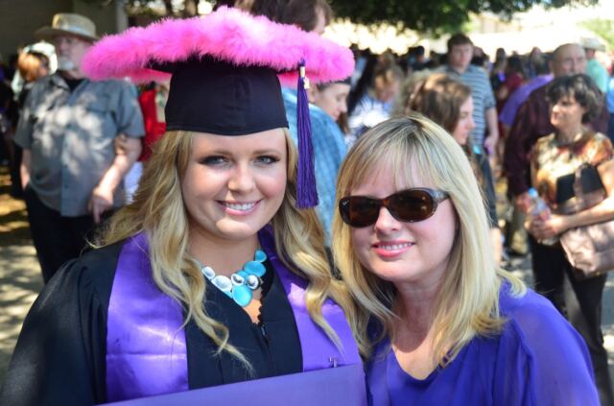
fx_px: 867
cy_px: 203
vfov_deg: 26.3
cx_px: 307
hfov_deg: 39.0
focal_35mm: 51
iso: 1000
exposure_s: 1/800
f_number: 5
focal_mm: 34
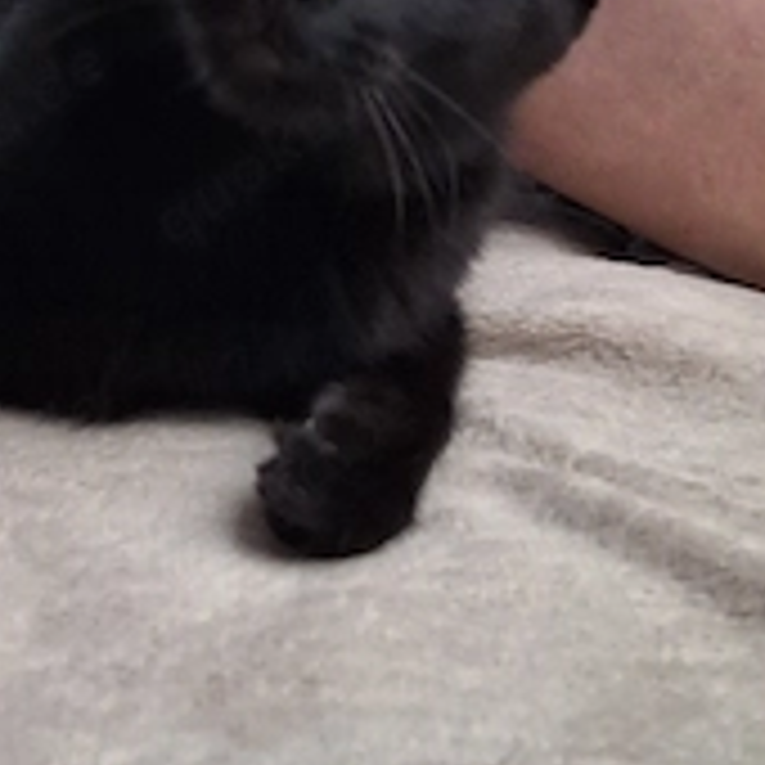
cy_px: 212
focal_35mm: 52
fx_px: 1300
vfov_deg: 32.3
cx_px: 130
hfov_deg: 31.7
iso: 200
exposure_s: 1/100
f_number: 1.8
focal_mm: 4.69
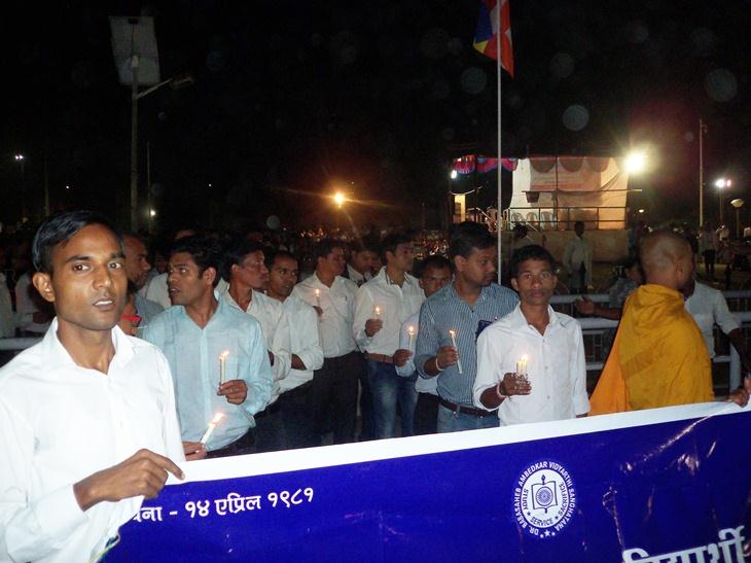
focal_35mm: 34
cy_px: 282
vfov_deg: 41.8
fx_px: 737
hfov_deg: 54.0
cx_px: 376
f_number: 2.9
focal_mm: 5.7
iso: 100
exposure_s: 1/30
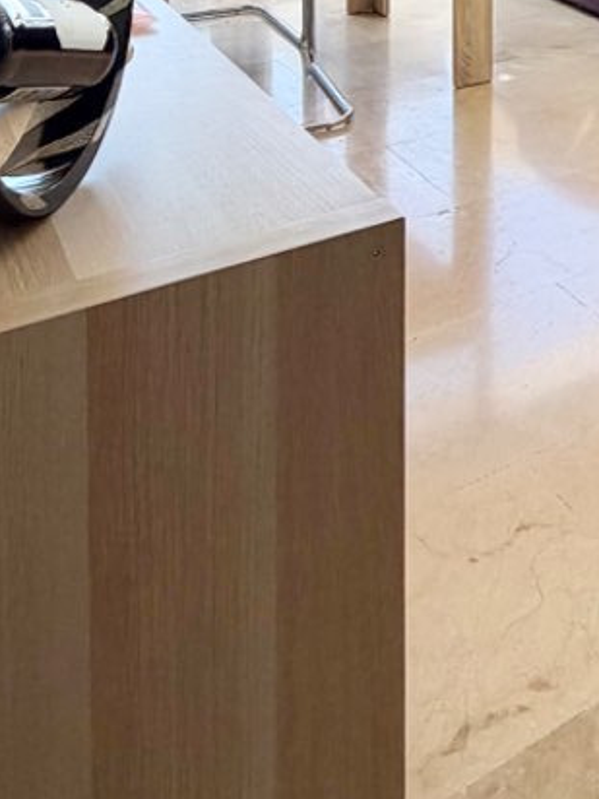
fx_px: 1177
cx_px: 701
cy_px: -225
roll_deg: -1.0
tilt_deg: -4.4
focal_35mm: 51
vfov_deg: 30.2
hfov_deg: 25.8
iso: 50
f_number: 2.2
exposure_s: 1/400
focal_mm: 2.22
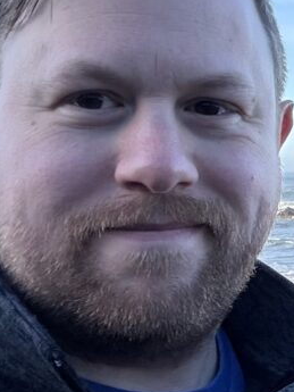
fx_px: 453
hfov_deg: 35.7
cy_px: 183
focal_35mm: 40
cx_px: 107
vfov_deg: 46.8
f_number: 1.9
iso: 40
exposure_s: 1/563
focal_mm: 2.69
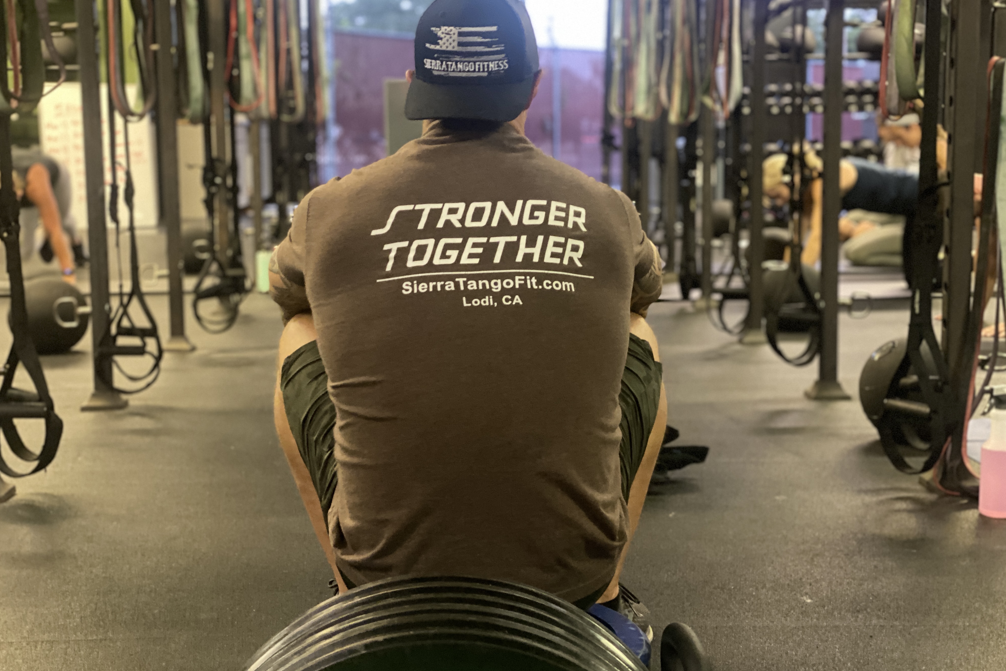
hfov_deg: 36.2
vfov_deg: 24.6
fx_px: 1537
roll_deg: +1.0
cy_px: 327
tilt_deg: -8.7
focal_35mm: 55
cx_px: 506
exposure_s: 1/15
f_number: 2
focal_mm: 6
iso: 400
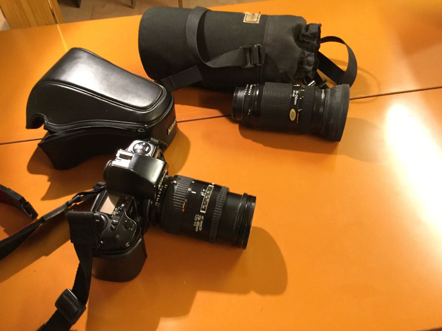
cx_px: 221
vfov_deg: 45.4
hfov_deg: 58.4
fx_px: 396
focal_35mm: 31
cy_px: 166
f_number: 2.4
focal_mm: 3.3
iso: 200
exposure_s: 1/17
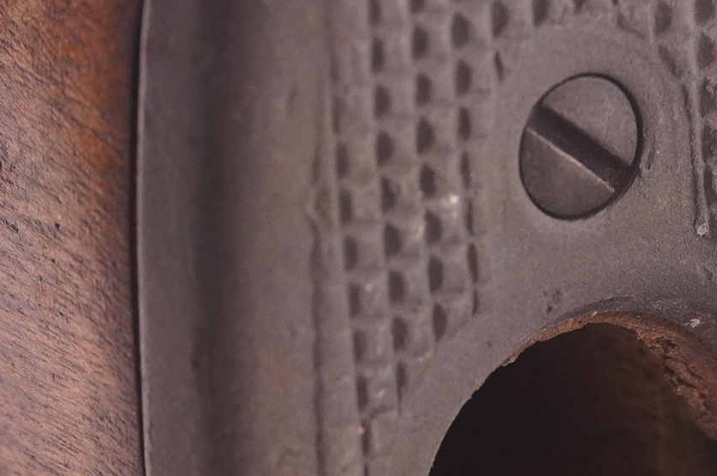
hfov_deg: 5.3
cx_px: 540
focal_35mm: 391
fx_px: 7774
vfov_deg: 3.5
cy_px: 640
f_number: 5.6
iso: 800
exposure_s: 1/125
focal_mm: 73
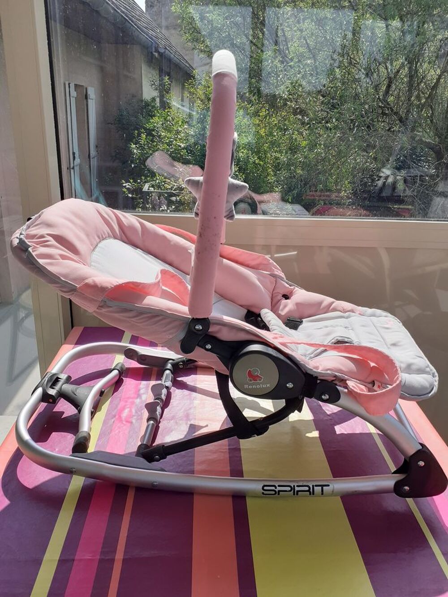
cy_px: 298
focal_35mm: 27
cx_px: 224
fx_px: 466
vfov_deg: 65.3
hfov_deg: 51.4
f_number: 1.9
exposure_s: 1/1395
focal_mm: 3.6
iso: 40
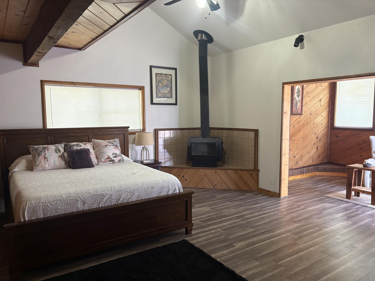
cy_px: 140
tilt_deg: -5.3
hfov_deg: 67.3
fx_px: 282
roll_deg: +0.4
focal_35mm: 26
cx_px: 188
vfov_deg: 53.1
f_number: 1.6
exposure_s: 1/60
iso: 200
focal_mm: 5.96
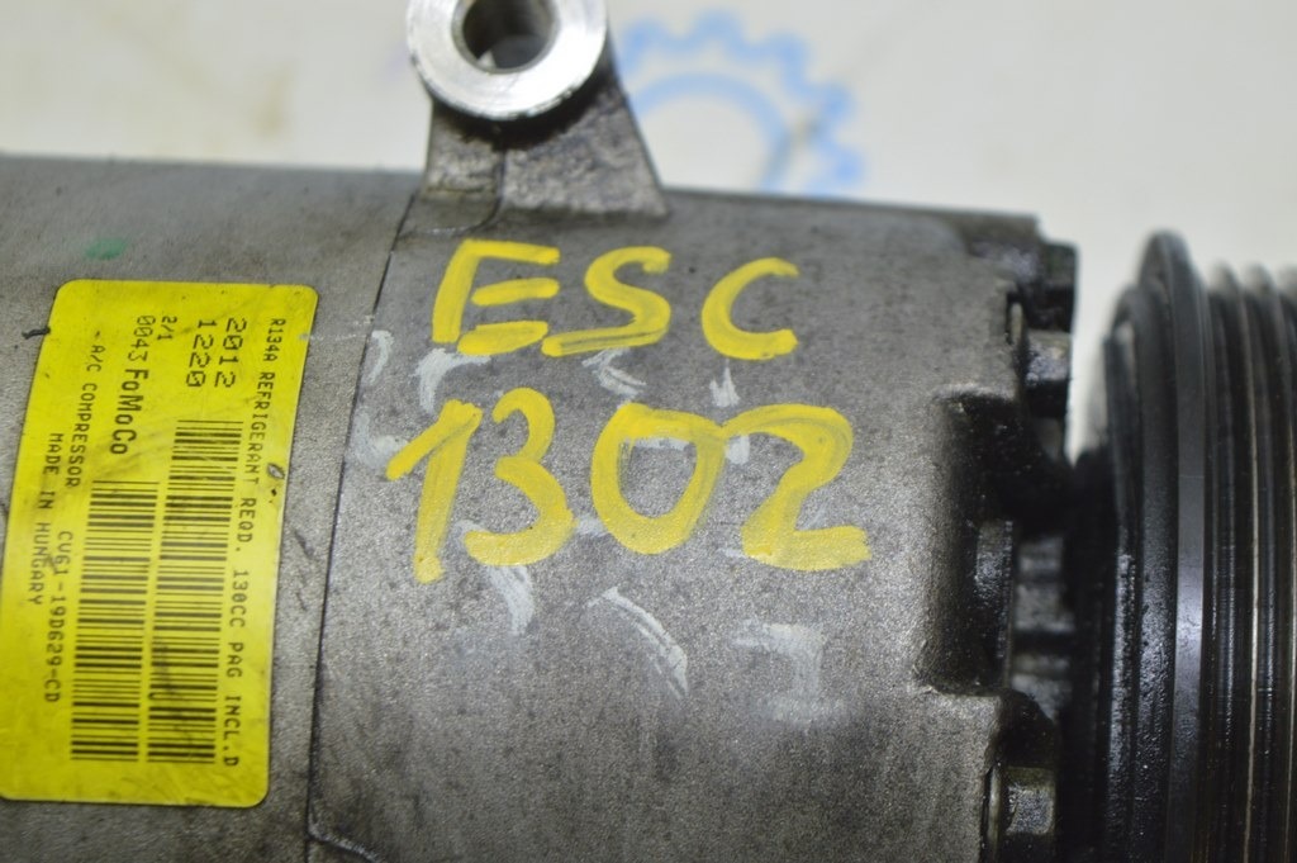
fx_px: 2970
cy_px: 432
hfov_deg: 24.6
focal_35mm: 82
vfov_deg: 16.5
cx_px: 648
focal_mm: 55
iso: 400
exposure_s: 1/20
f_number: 5.6
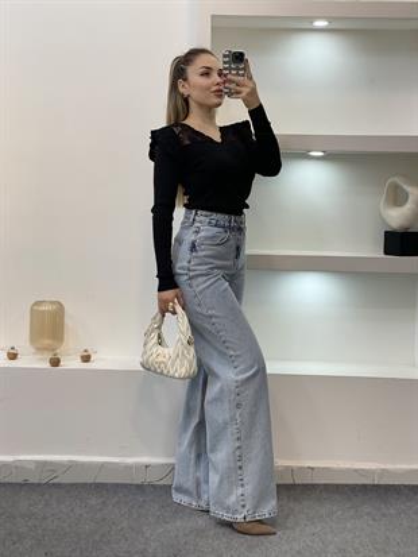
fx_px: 837
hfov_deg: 28.0
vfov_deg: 36.8
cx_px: 209
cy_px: 278
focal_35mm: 52
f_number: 2
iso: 64
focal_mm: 6
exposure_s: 1/100
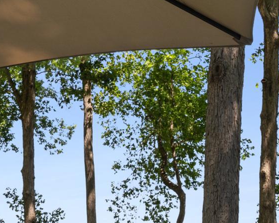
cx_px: 171
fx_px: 851
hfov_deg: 18.6
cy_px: 289
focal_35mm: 103
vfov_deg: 14.3
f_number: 11
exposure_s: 1/15
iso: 160
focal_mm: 30
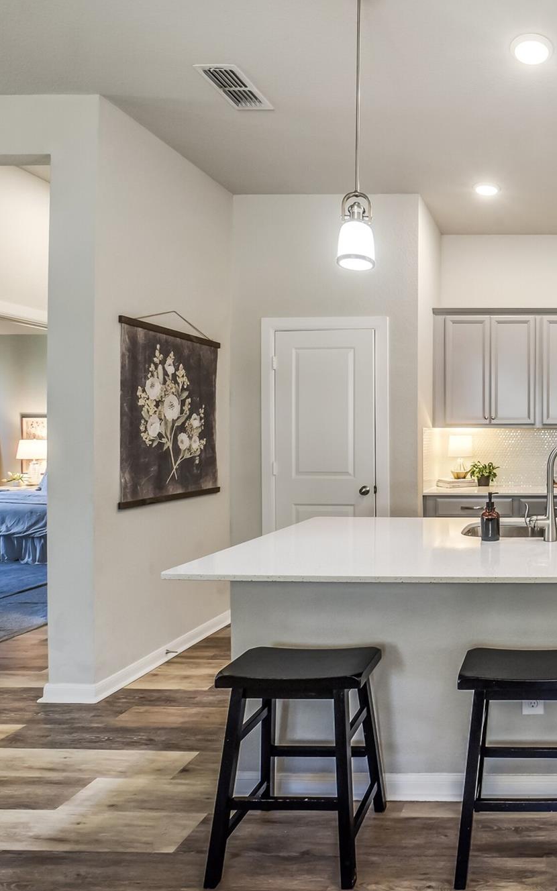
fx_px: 534
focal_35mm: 22
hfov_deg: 46.7
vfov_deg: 79.7
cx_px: 547
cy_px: 447
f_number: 11
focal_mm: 14
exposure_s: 1/30
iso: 400
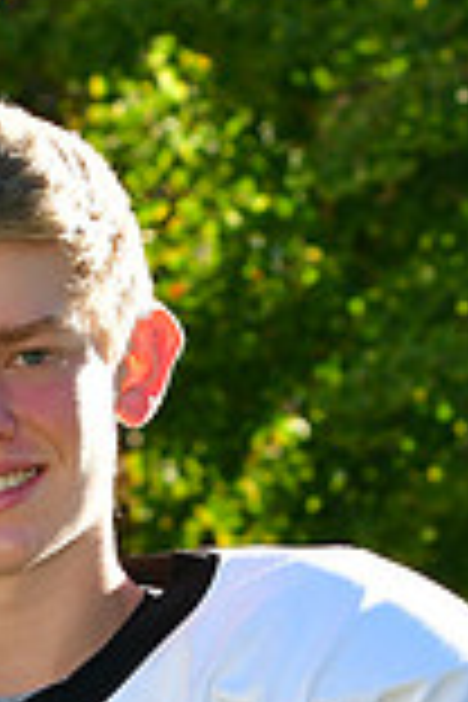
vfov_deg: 5.2
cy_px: 1030
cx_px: 92
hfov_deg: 3.5
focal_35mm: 390
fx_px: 7604
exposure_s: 1/500
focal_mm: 70
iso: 400
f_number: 6.3
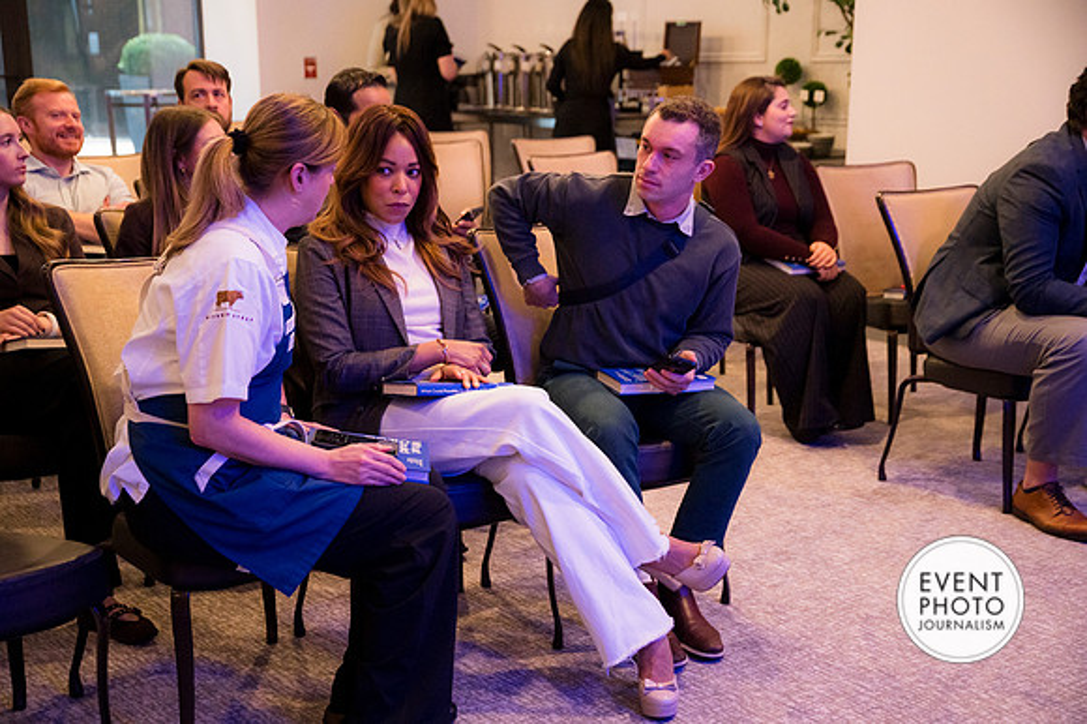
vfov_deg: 26.0
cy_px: 362
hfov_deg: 38.2
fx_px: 1569
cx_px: 544
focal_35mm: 52
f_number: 4
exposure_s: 1/200
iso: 4000
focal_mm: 52
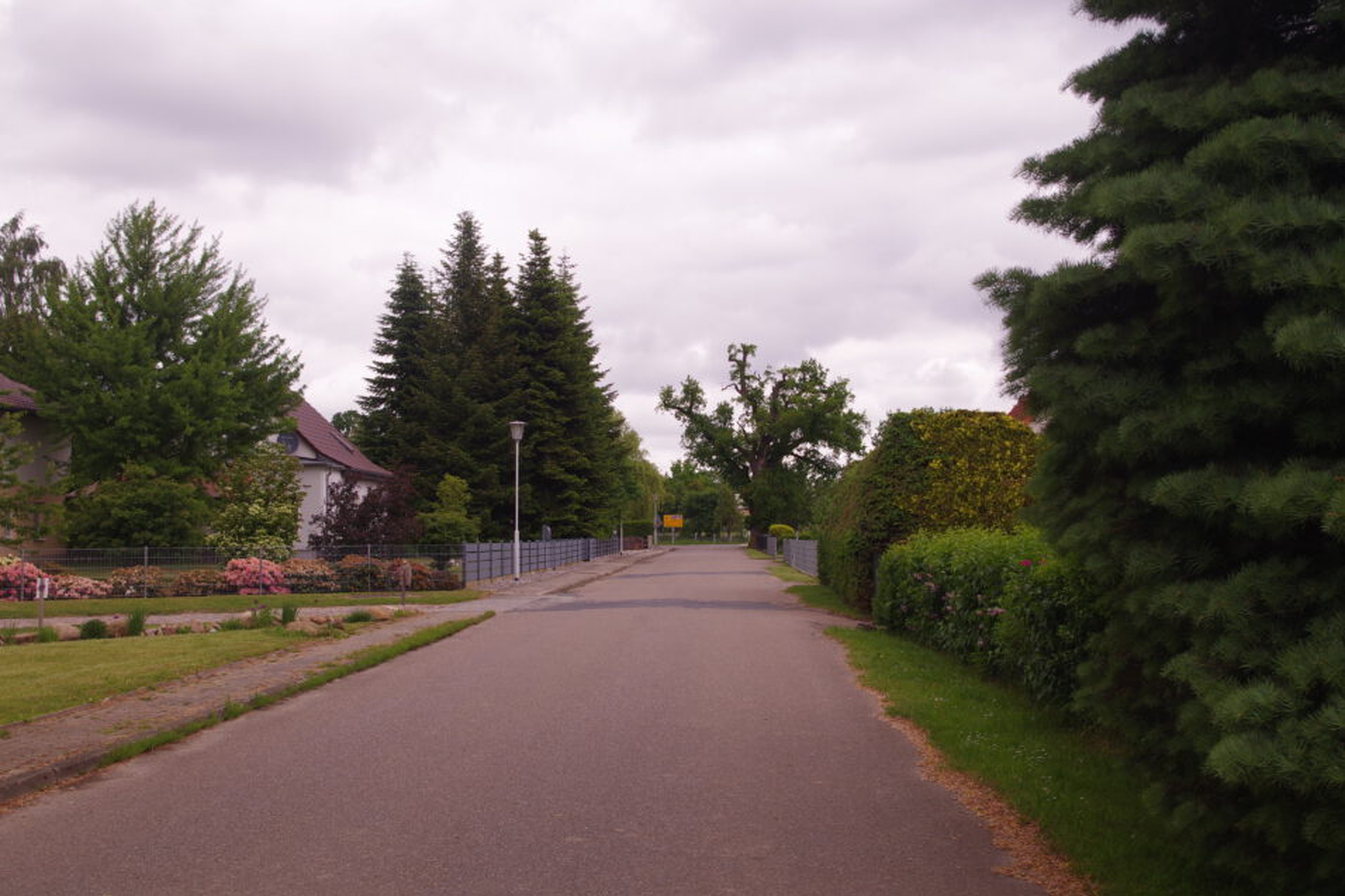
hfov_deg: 43.6
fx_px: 1681
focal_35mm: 45
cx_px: 653
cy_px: 435
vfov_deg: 29.9
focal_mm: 28.13
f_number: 5.6
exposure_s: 1/250
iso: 100
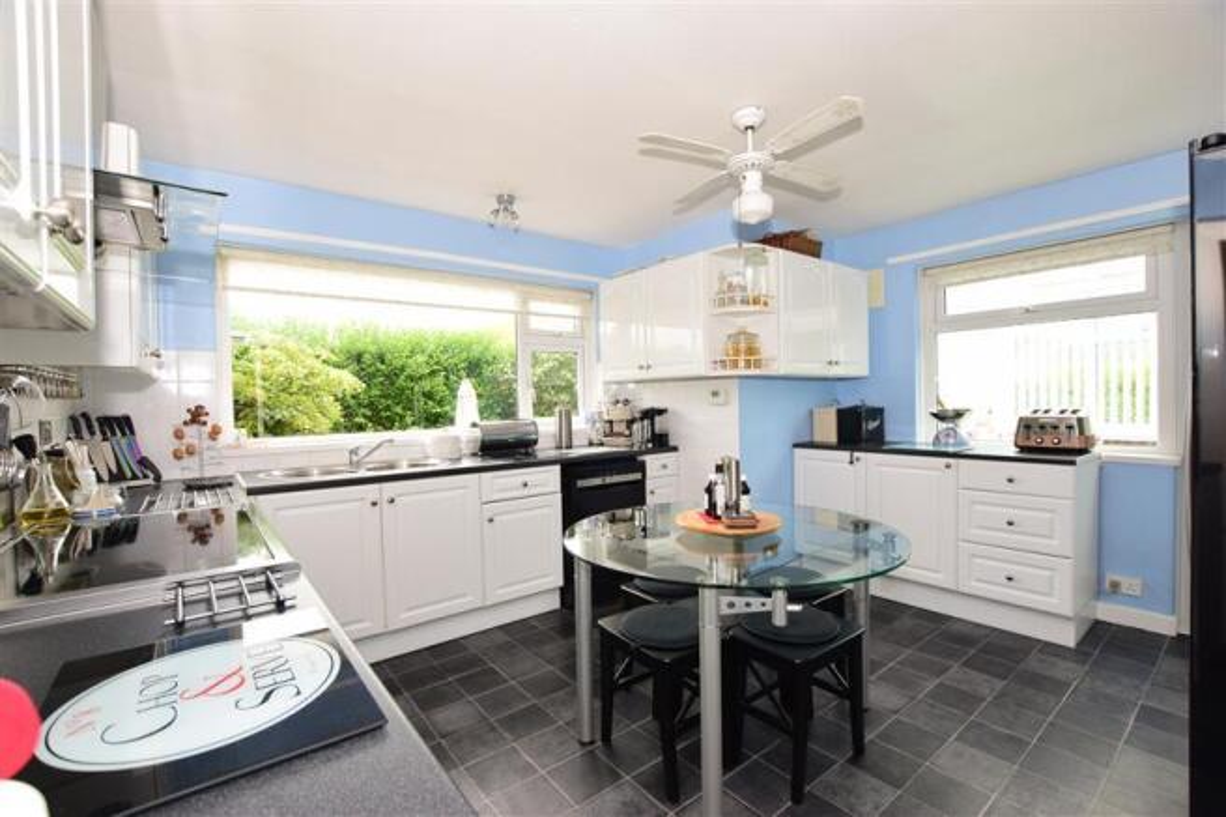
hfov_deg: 100.4
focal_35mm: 15
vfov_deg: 77.3
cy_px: 408
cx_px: 613
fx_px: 511
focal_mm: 10
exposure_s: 1/100
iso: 400
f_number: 5.6
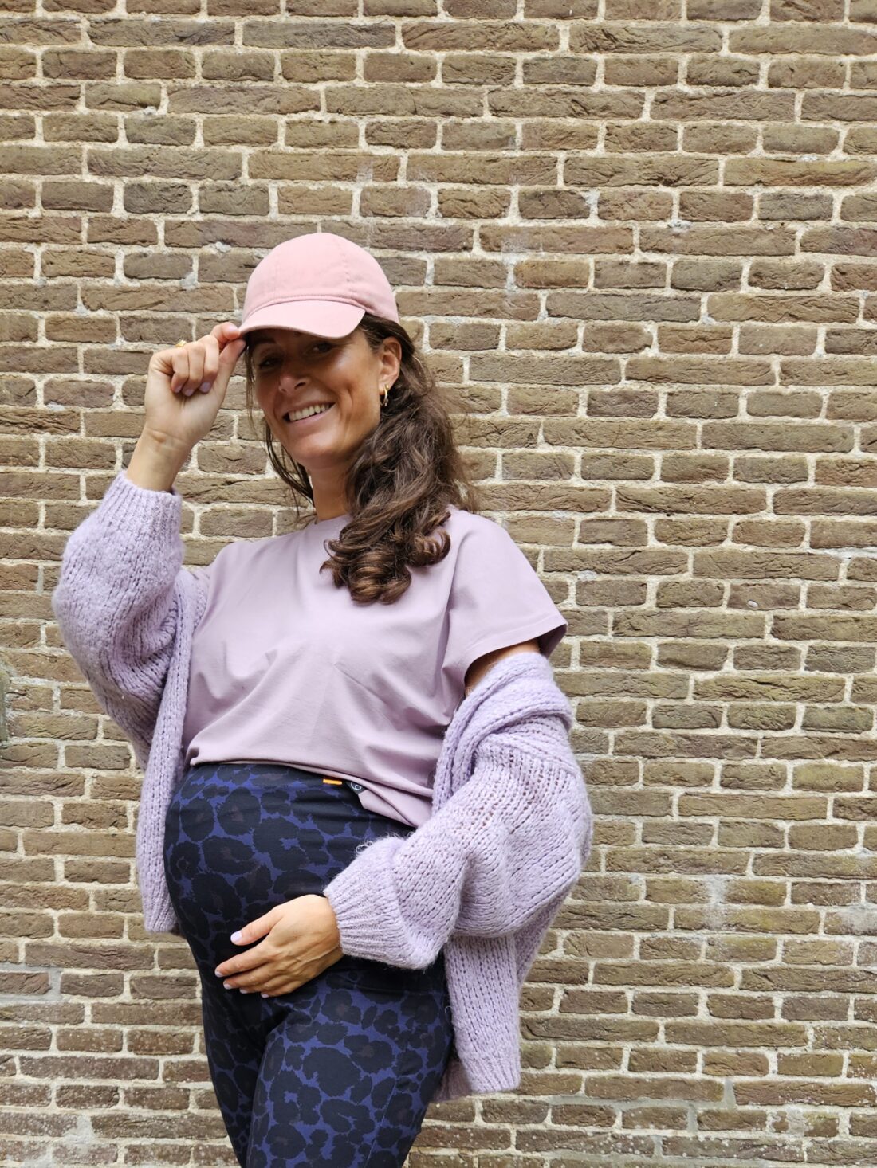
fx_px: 777
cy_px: 584
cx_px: 438
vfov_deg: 73.9
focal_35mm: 23
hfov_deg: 58.9
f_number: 1.8
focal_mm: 5.4
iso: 50
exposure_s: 1/385
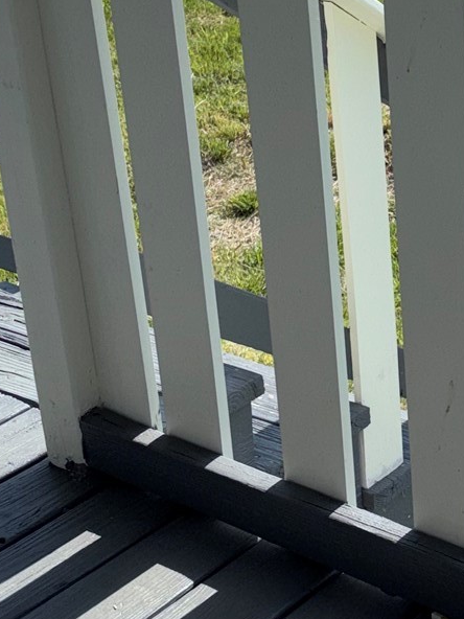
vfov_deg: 21.7
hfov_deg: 16.0
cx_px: 486
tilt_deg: -24.0
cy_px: 232
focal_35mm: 90
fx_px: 1609
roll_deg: +1.2
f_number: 1.6
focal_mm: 5.96
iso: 32
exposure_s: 1/3650
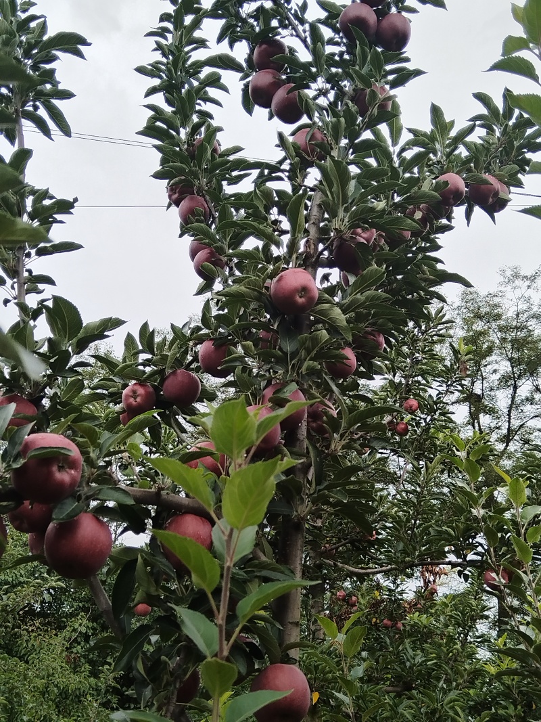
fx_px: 771
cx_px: 270
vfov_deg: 50.1
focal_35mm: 37
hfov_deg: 38.7
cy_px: 361
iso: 100
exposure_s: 1/391
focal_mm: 4.95
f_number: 1.9
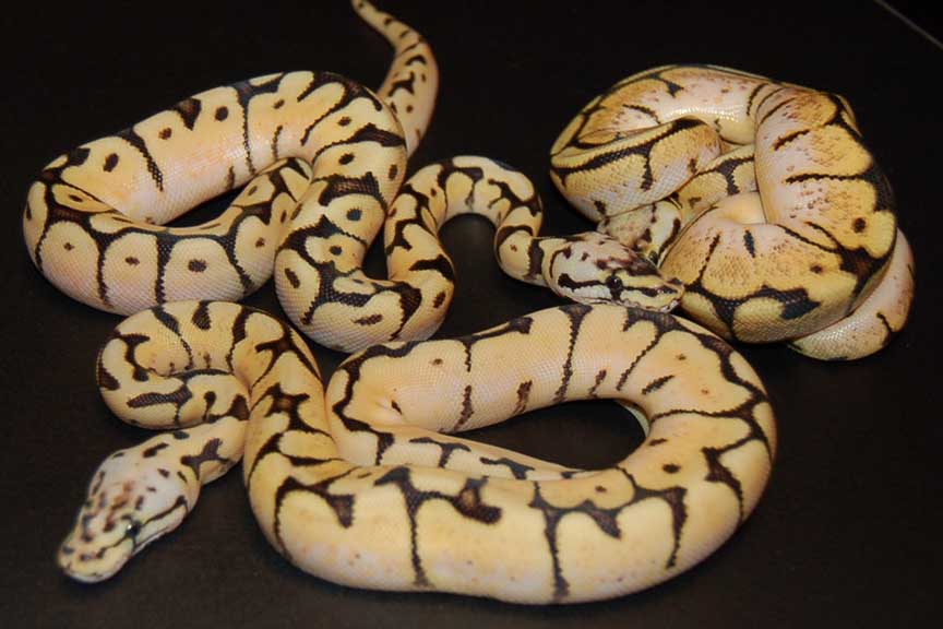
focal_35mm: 51
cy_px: 314
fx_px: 1336
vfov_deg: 26.5
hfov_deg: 38.9
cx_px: 472
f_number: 4.5
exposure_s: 1/60
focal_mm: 34
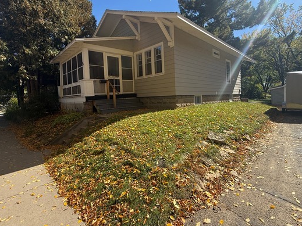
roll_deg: +1.5
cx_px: 159
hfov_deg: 87.7
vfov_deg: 71.5
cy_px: 104
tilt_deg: -2.4
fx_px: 157
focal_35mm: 18
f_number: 2.2
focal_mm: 2.22
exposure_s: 1/955
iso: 50
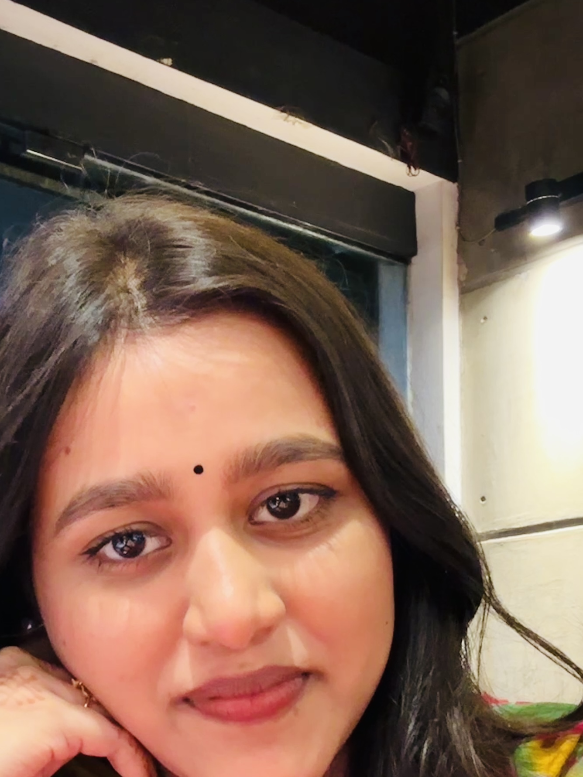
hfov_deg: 27.8
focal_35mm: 52
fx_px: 1168
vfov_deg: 35.5
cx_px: 178
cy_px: 633
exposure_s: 1/25
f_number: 1.9
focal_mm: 2.69
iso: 400
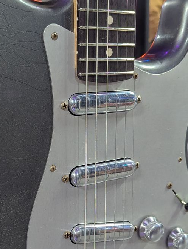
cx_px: 95
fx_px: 419
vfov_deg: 32.9
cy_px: 168
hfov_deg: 25.3
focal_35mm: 58
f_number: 1.85
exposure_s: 1/60
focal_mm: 6.81
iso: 646
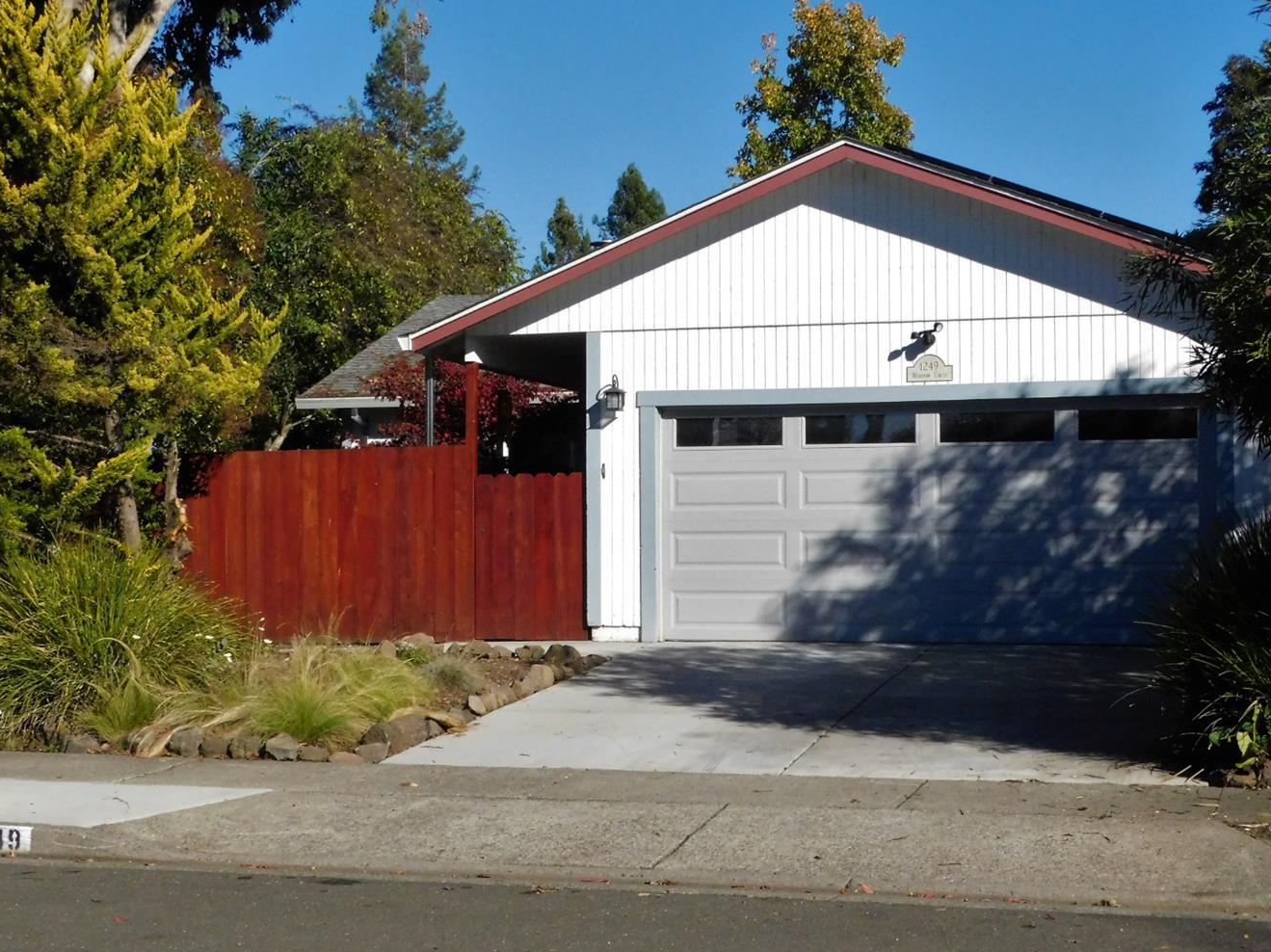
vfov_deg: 25.2
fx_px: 2129
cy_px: 511
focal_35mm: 58
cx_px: 620
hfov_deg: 33.2
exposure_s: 1/1500
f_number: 7.6
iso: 800
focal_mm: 9
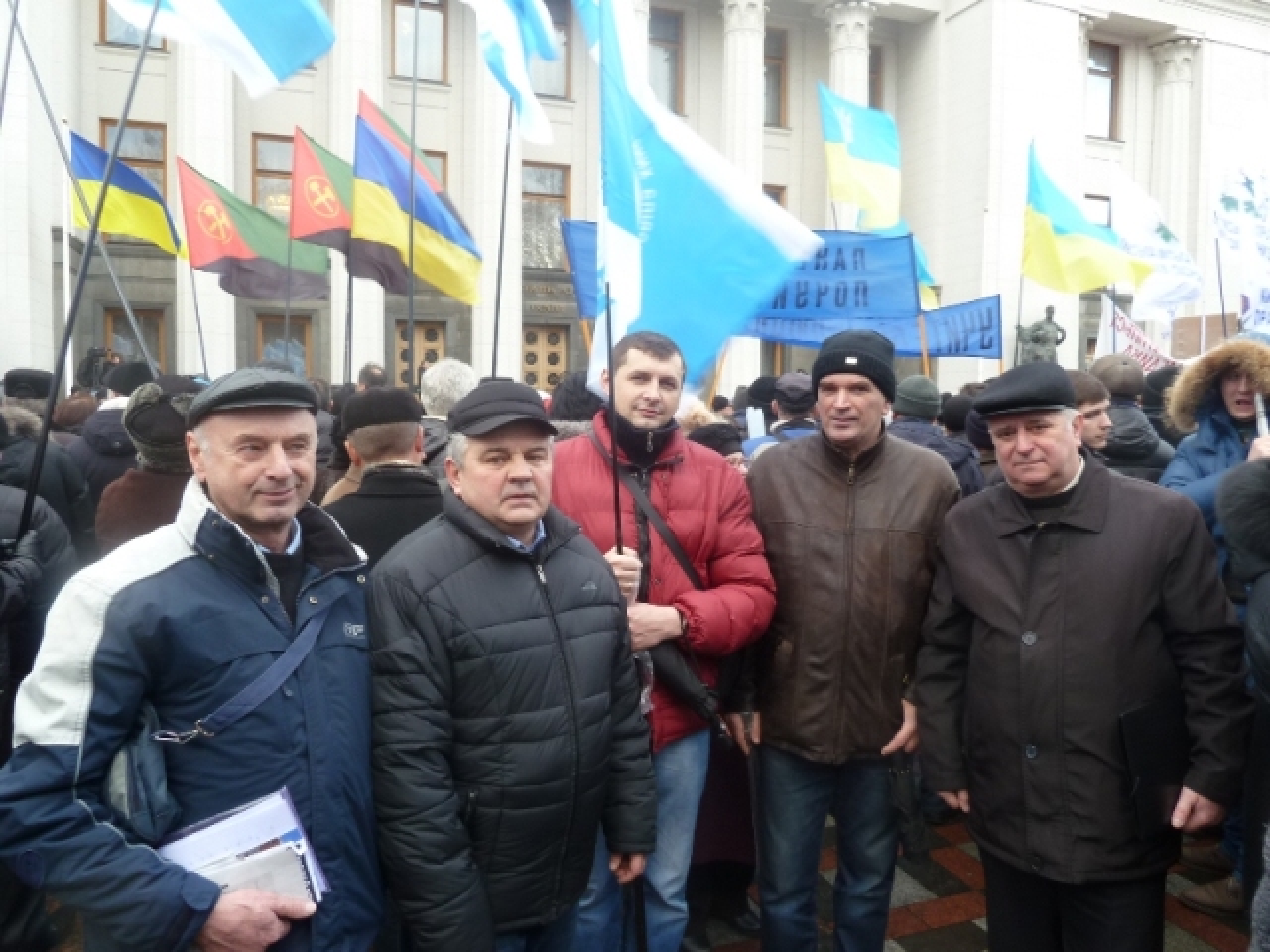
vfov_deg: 54.9
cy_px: 476
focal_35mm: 25
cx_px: 635
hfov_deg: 69.4
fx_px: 917
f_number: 3.3
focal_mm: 4.1
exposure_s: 1/30
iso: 125
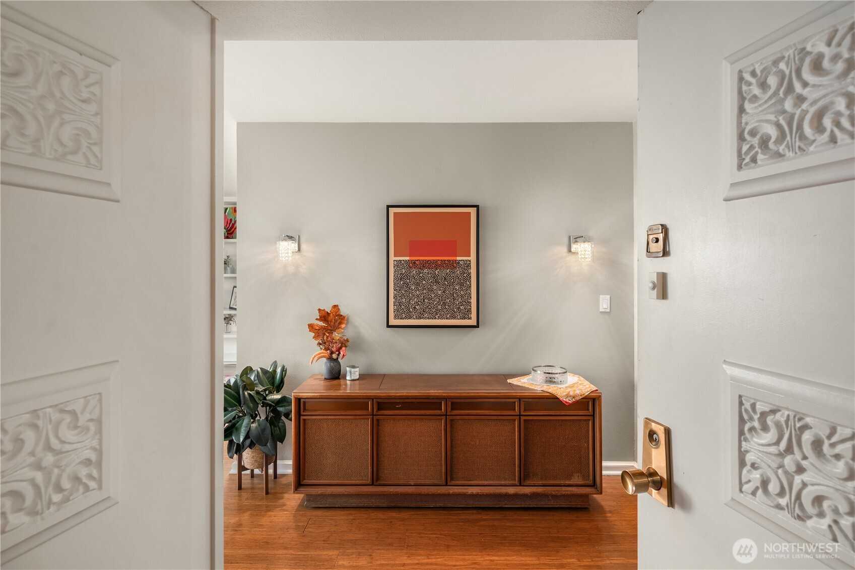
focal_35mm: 17
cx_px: 428
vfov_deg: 70.4
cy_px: 285
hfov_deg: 93.3
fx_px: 404
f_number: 8
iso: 200
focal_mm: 17
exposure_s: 1/3
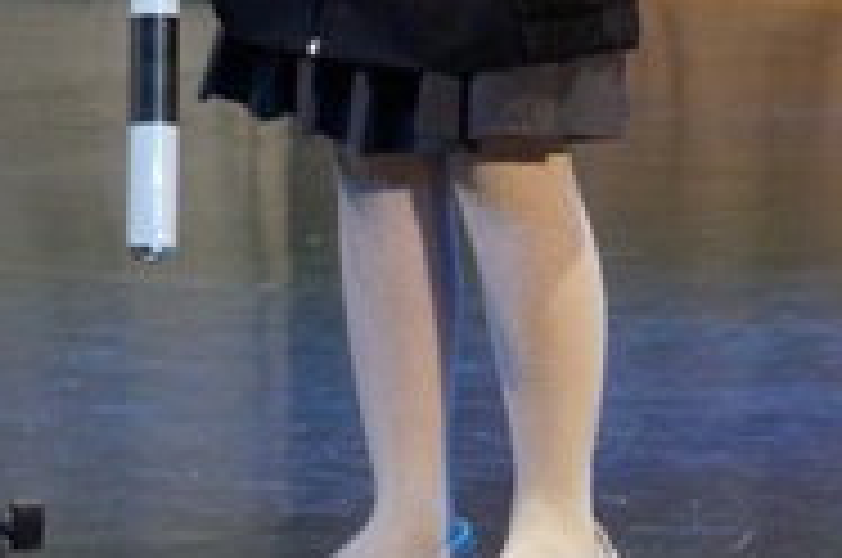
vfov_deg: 5.3
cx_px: 486
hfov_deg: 8.0
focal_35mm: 257
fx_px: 6001
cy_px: -378
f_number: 5.6
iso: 3200
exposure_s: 1/125
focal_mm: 50
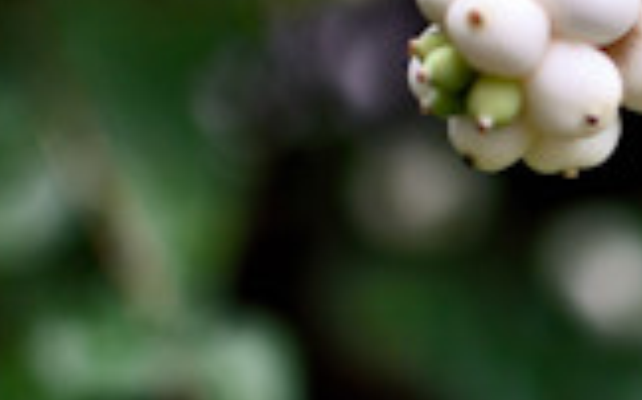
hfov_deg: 13.9
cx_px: 610
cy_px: 168
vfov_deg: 8.8
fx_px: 2595
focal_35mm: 148
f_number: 2
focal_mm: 35
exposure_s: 1/40
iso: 100
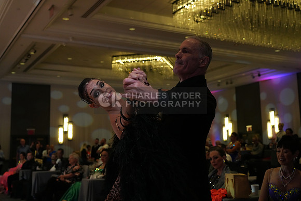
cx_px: 150
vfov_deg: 31.2
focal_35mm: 43
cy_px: 100
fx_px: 360
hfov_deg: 45.4
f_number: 4.5
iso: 3200
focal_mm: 43
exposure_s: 1/500
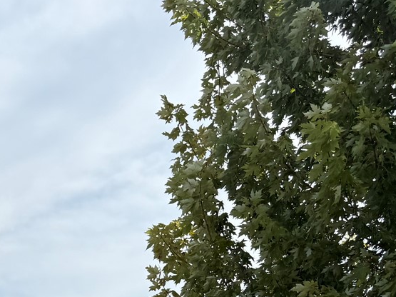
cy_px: 484
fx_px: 949
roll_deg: -2.4
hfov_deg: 22.2
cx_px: -41
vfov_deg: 15.9
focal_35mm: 83
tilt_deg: +0.2
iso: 80
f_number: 1.78
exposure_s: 1/6173
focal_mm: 6.76
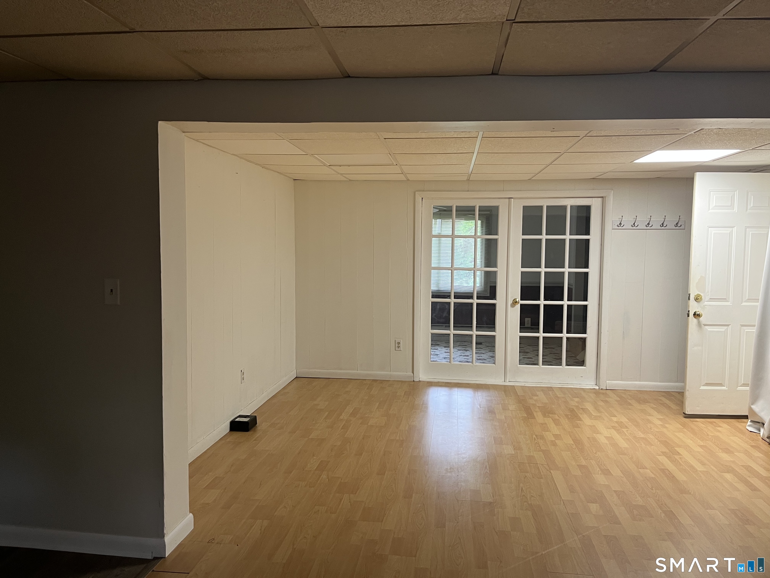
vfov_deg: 53.1
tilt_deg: -4.3
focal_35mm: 26
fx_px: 578
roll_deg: -0.5
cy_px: 289
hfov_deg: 67.3
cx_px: 385
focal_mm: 5.1
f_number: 1.6
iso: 125
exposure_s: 1/60
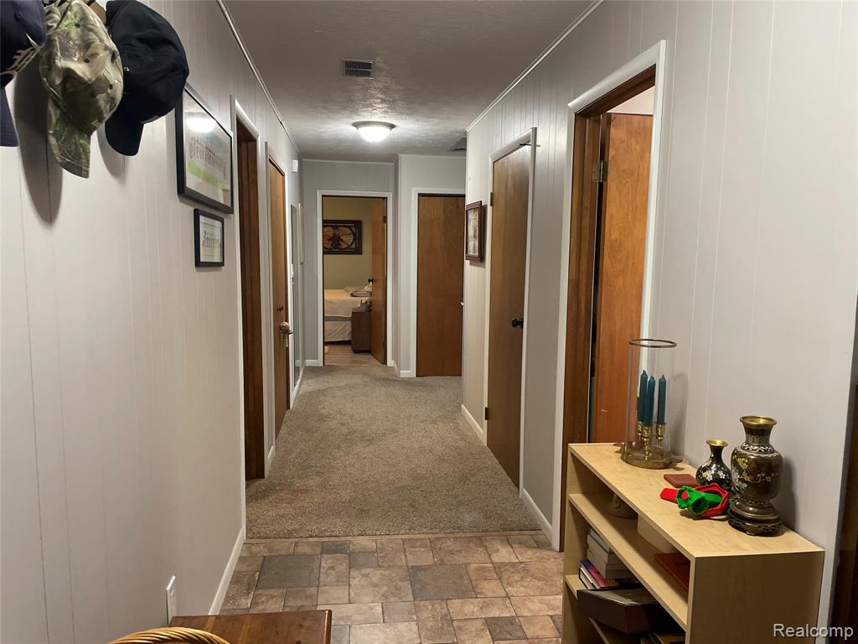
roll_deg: -0.4
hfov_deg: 67.3
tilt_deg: -6.7
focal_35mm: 26
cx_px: 429
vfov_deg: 53.1
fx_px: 644
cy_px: 322
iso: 400
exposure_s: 1/60
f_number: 1.6
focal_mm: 4.2
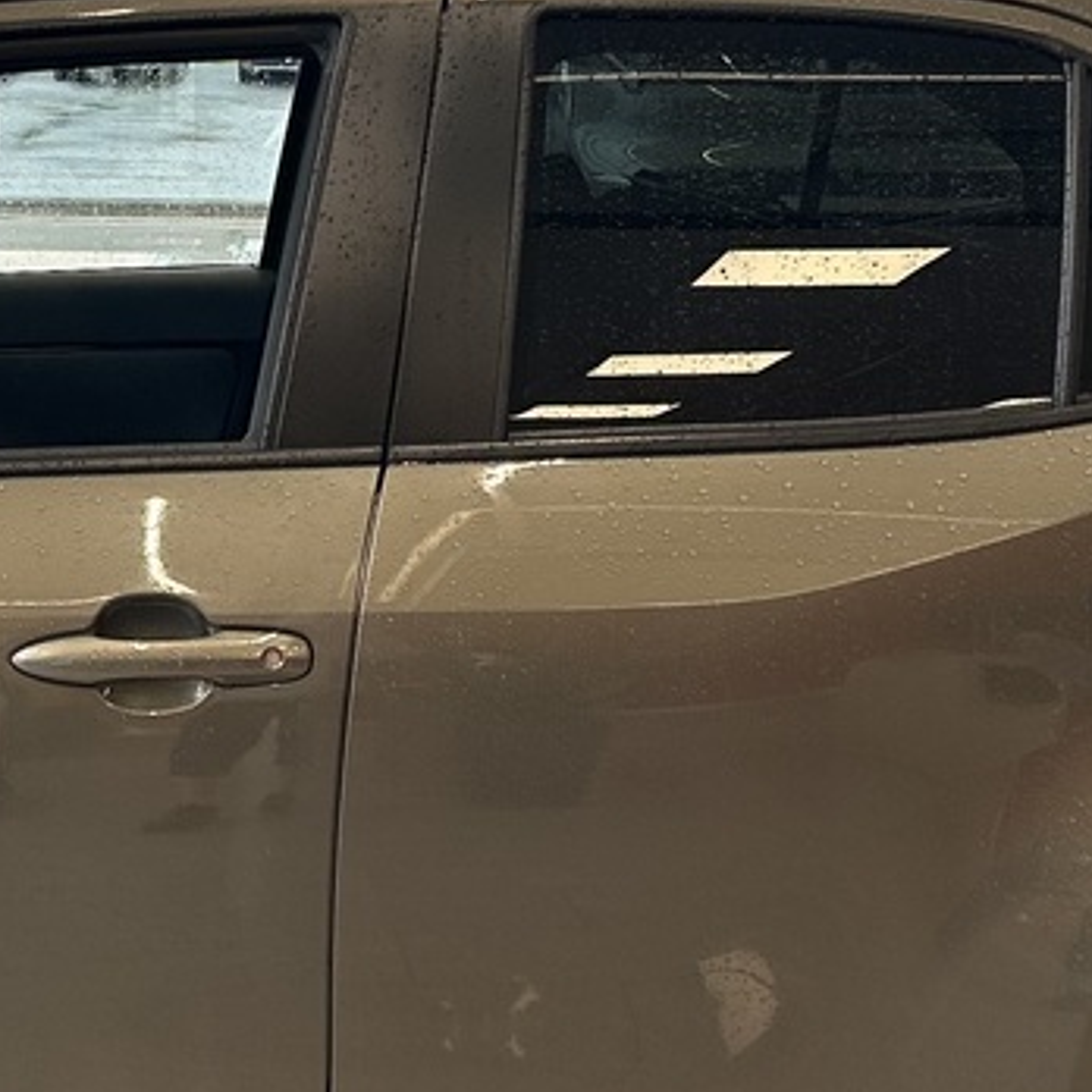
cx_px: 169
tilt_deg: -6.3
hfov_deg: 18.1
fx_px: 3391
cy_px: 311
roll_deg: -0.3
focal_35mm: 95
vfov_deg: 18.2
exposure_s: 1/188
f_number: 1.5
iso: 40
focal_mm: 5.7
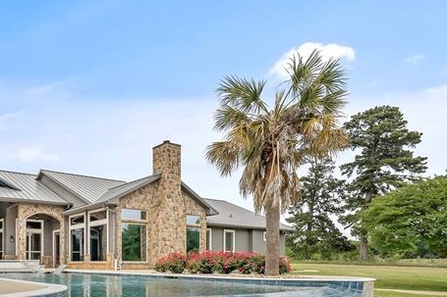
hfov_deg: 60.7
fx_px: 335
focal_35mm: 27
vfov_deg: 42.8
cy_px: 280
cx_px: 77
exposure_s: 1/1600
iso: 800
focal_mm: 12
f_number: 8
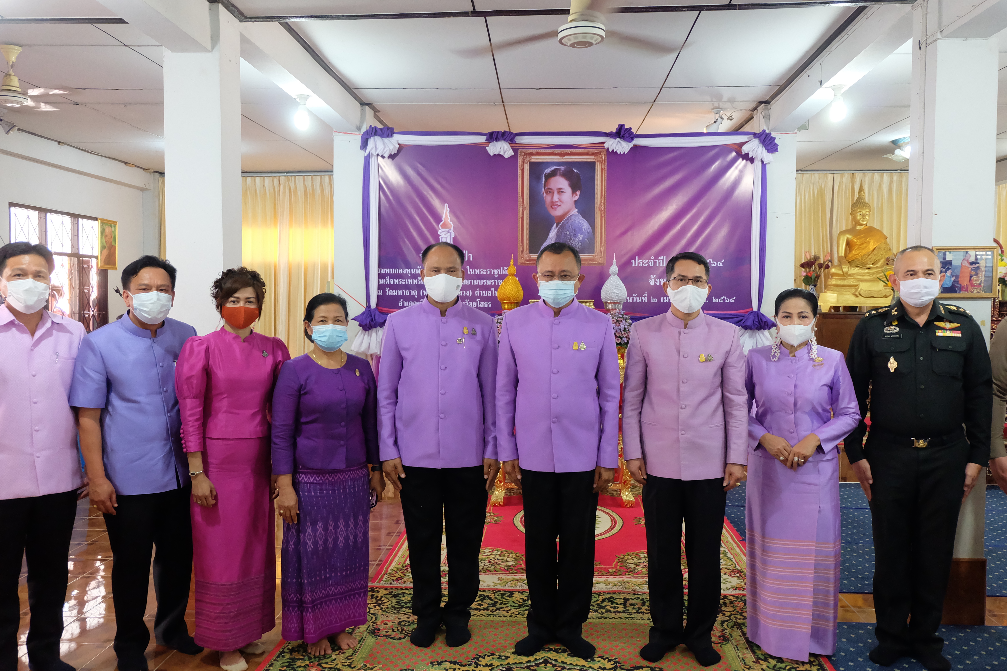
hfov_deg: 61.9
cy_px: 336
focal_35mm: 30
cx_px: 504
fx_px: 839
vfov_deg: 43.6
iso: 4000
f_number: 3.8
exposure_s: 1/70
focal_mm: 20.1
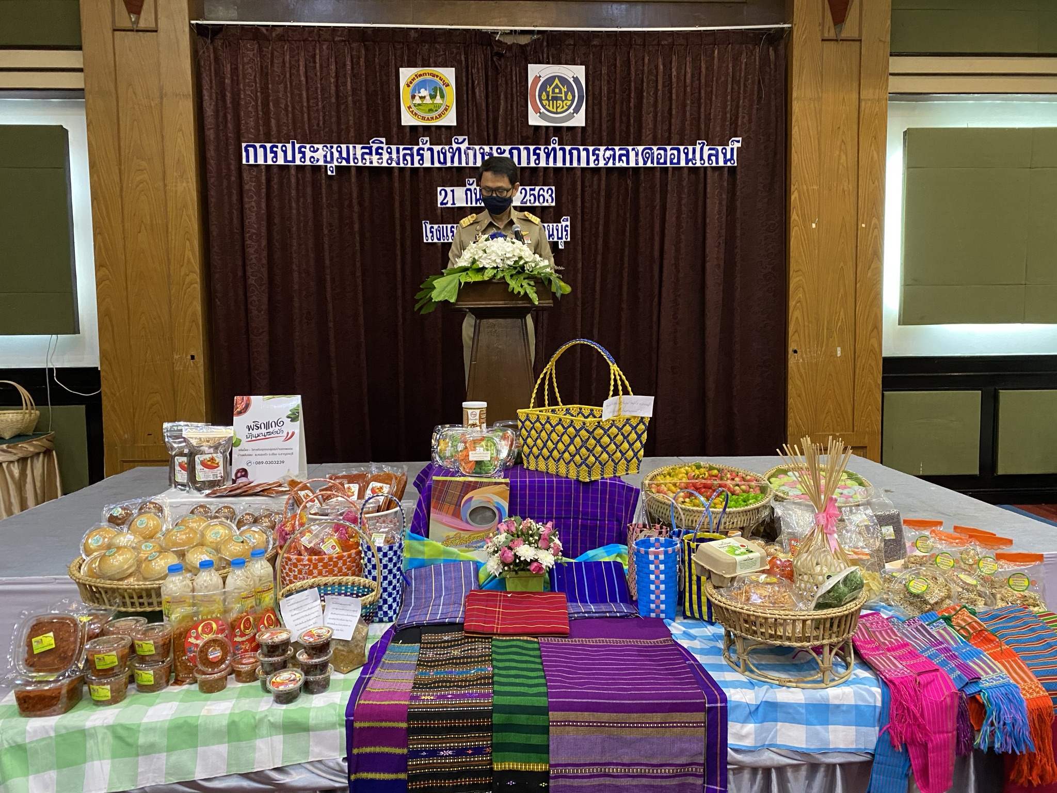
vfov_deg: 53.1
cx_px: 528
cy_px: 396
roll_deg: +1.1
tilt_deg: -5.0
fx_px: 794
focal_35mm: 26
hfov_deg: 67.3
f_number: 1.8
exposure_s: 1/50
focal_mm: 4.25
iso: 500
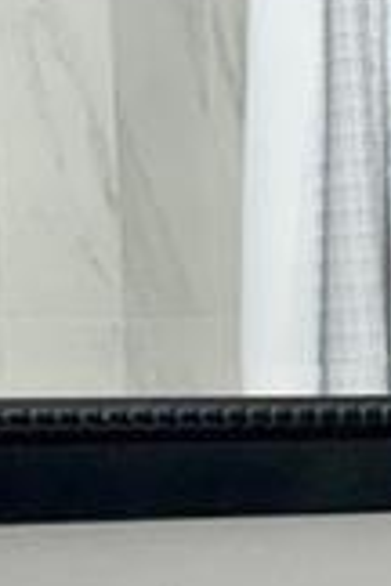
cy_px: 727
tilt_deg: -6.5
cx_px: 568
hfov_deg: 7.3
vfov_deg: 10.9
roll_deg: +0.5
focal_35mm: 185
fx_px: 3014
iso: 200
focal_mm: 6.76
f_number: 1.78
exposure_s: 1/190
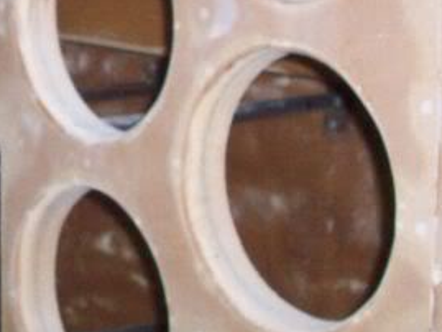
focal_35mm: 110
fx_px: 1405
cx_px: -5
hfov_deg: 17.4
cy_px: 15
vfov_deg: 13.3
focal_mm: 6.2
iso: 200
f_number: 2.8
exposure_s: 1/64
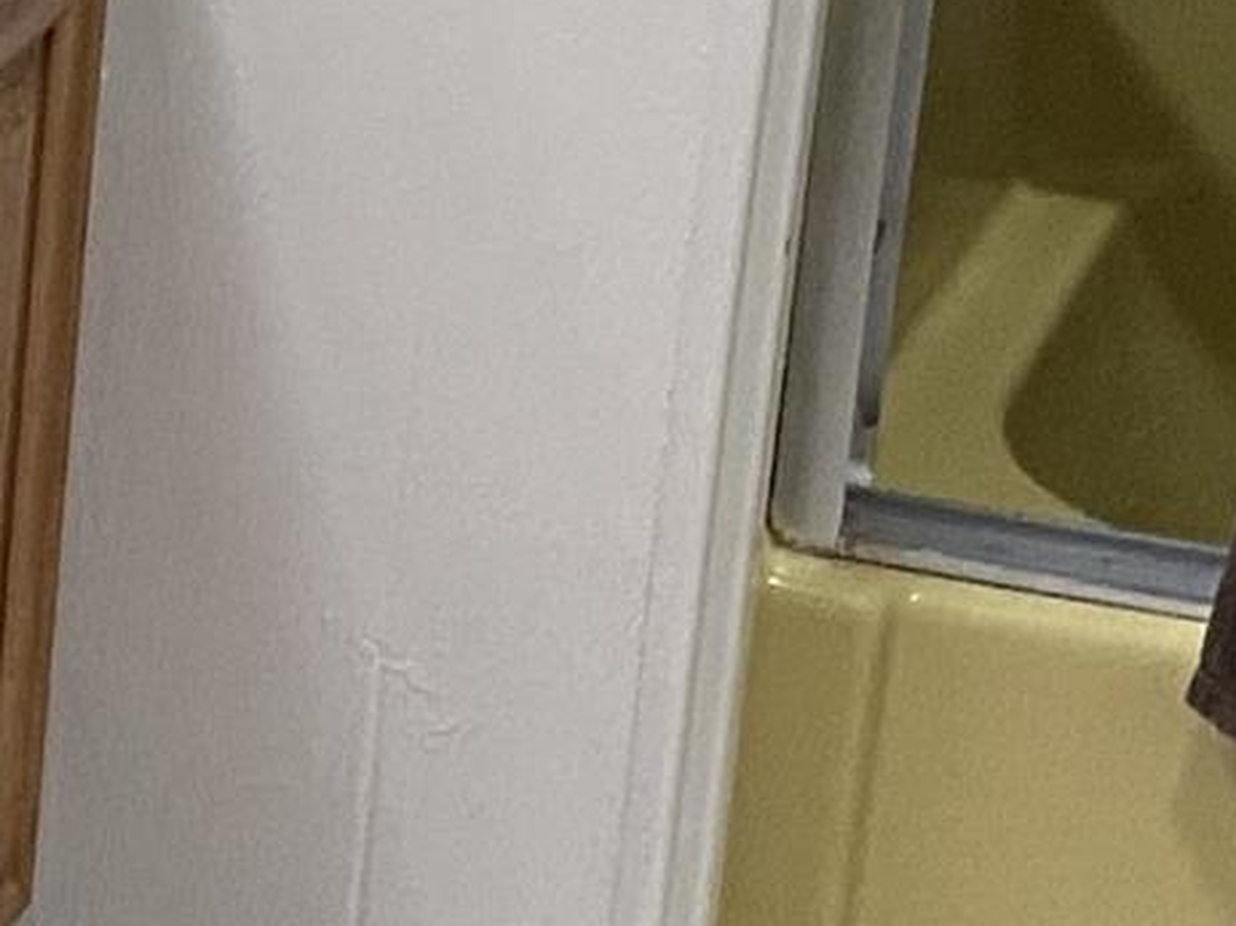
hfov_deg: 10.8
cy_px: 626
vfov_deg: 8.6
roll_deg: -0.4
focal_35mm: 173
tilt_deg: -23.7
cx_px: -856
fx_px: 6174
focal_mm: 4.25
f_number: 1.8
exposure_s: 1/60
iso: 250
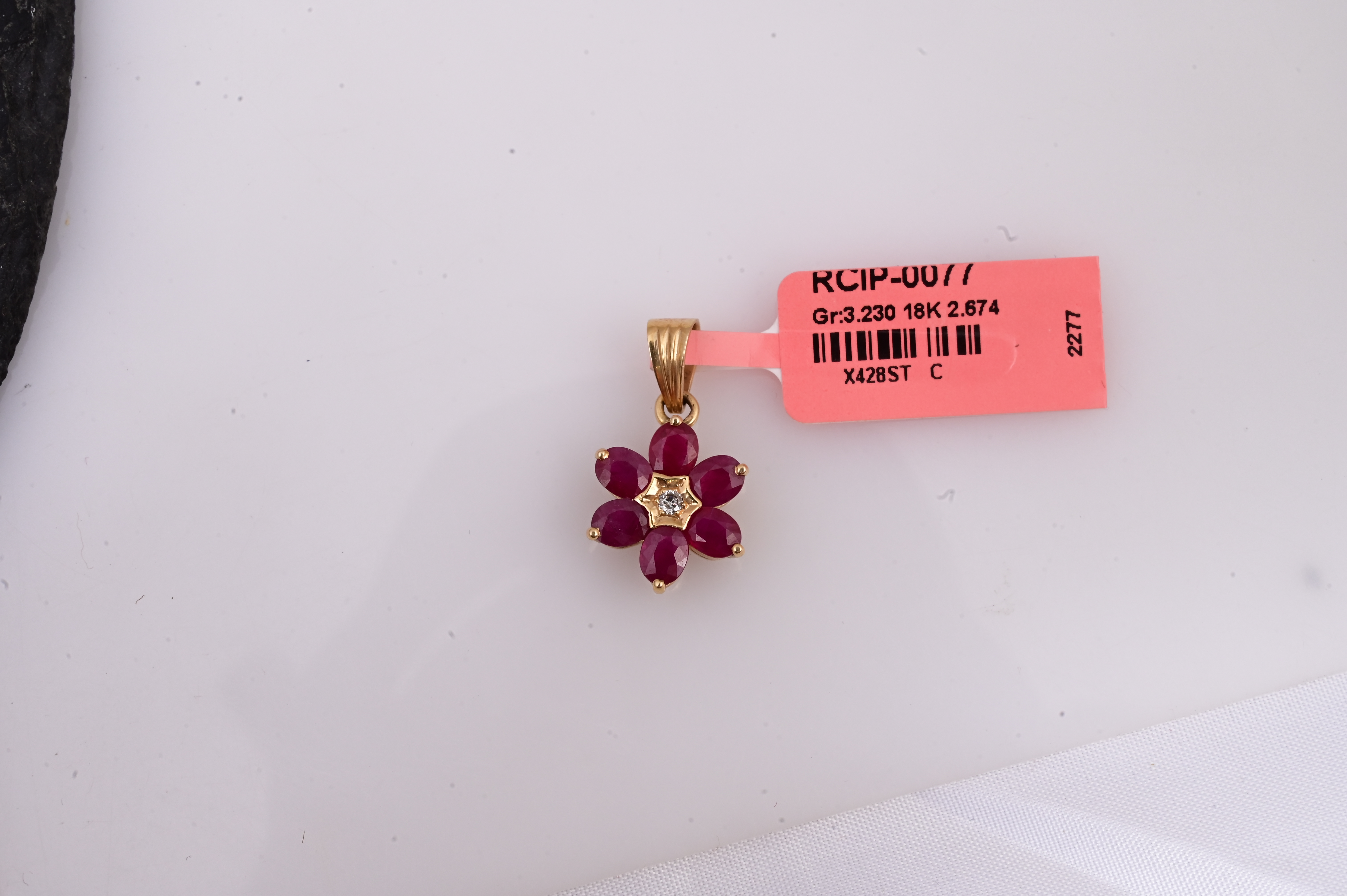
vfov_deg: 19.4
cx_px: 674
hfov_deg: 28.9
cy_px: 448
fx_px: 2617
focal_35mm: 70
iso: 1000
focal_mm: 70
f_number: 20
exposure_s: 1/125
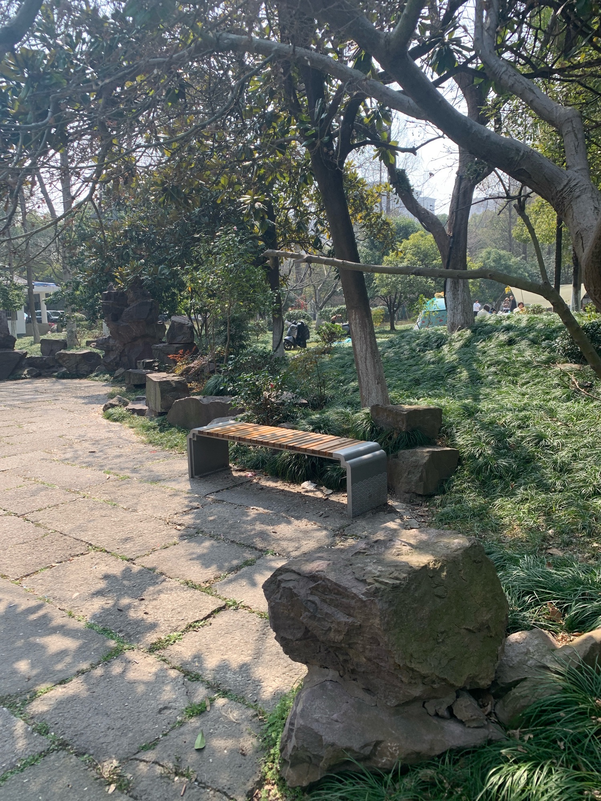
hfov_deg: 53.1
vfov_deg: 67.3
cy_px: 400
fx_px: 602
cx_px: 300
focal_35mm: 26
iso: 25
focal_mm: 4.25
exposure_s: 1/564
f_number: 1.8
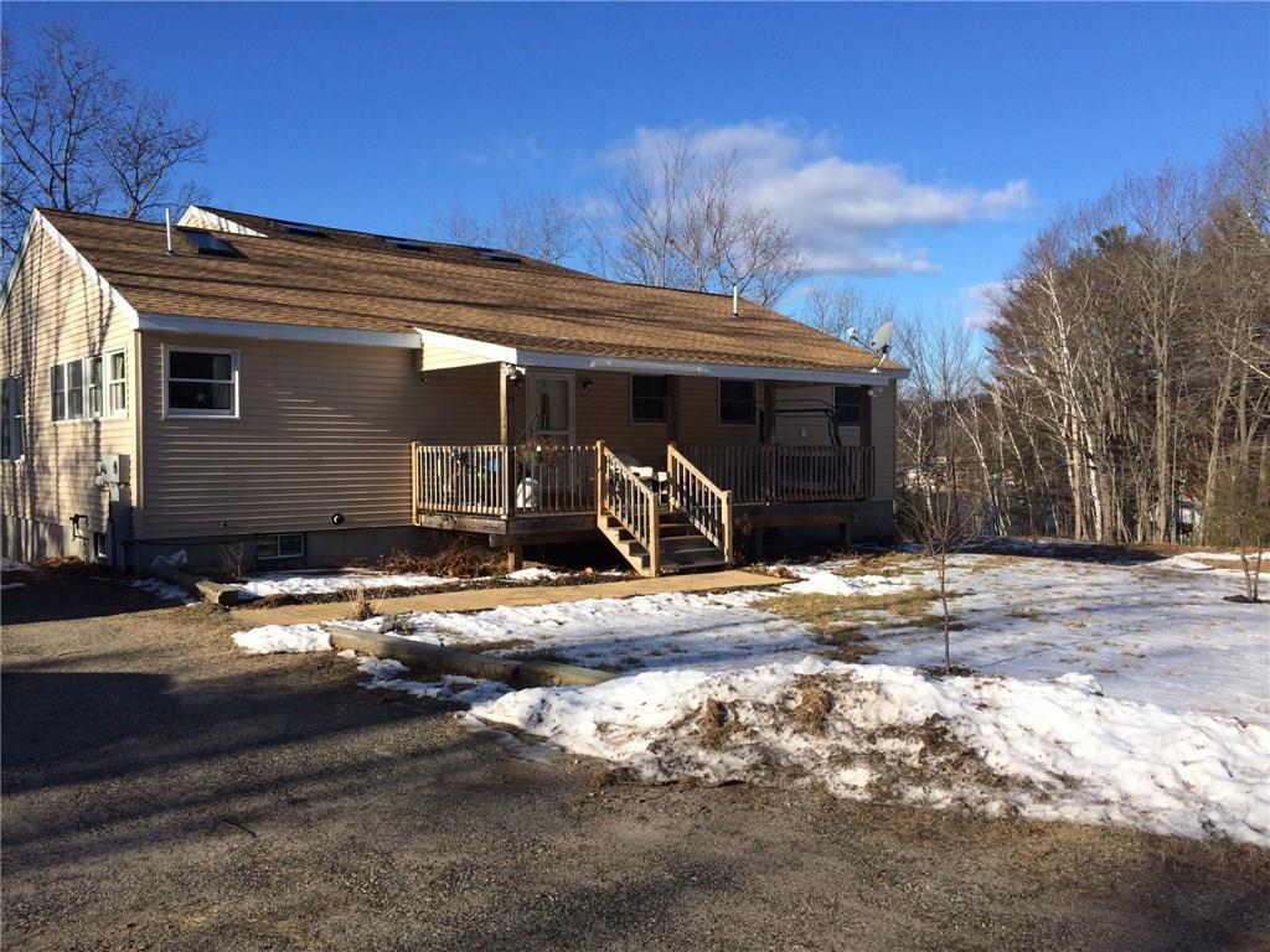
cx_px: 635
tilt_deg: -4.3
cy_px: 476
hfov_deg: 61.7
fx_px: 1064
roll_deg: +0.6
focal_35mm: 29
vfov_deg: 48.2
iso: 32
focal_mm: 4.15
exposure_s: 1/2053
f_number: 2.2
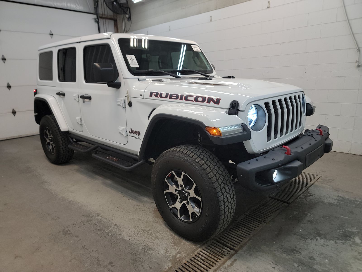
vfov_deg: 56.8
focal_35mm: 24
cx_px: 181
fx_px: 251
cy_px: 136
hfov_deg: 71.6
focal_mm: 6.7
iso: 104
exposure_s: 1/59
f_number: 1.8
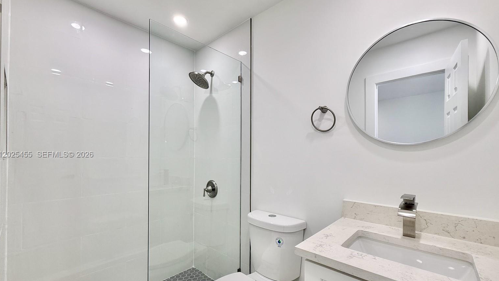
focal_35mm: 16
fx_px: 212
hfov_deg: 99.4
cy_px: 155
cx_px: 253
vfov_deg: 66.9
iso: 80
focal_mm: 2.22
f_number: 2.2
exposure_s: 1/120
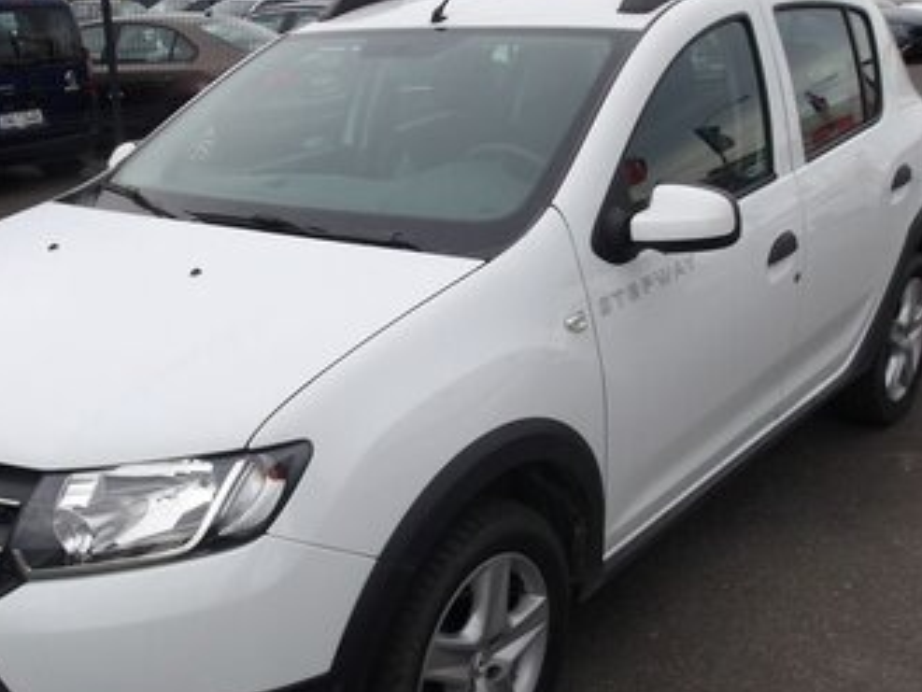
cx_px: 356
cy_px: 384
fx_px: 1066
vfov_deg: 35.9
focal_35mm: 40
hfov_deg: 46.4
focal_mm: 4.9
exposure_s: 1/93
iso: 100
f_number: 10.4
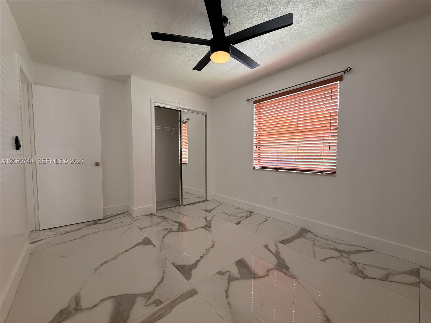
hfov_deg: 102.1
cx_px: 216
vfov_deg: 85.7
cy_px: 162
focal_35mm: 14
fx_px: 174
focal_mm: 2.22
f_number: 2.2
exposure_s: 1/120
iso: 160
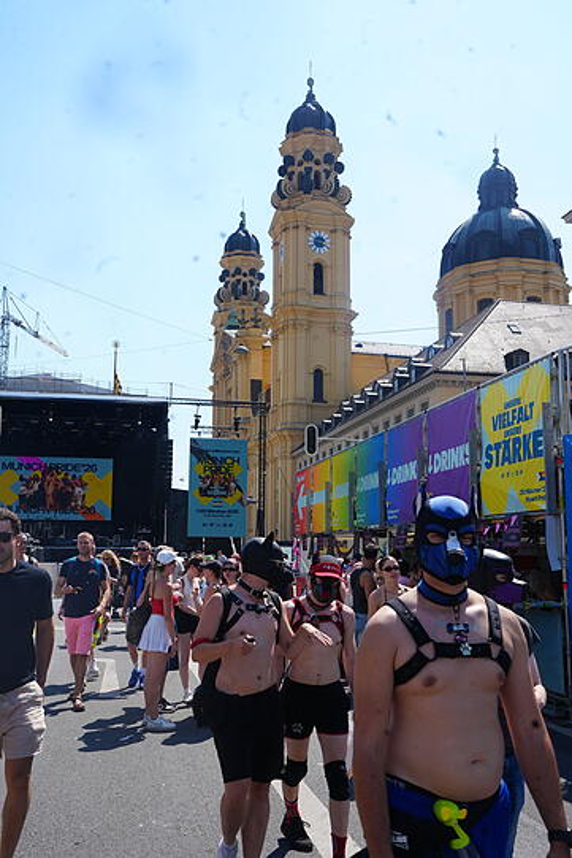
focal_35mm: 35
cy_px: 429
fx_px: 834
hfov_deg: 37.9
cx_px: 286
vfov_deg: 54.4
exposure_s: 1/125
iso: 100
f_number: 11
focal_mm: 35
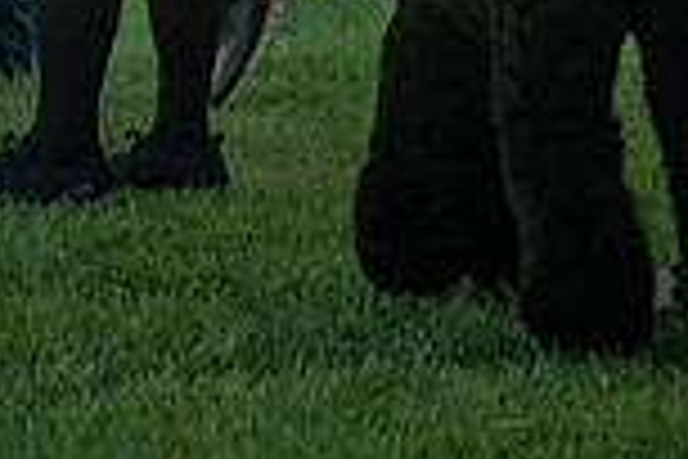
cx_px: -90
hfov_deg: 5.2
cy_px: -308
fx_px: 7587
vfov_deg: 3.4
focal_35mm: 397
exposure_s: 1/1000
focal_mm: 105
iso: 640
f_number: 5
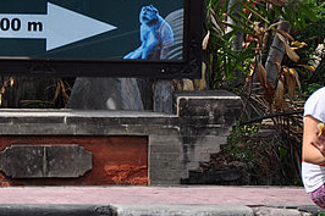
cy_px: 61
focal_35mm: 443
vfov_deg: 3.1
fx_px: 4000
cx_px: 111
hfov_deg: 4.7
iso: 200
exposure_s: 1/1000
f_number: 5.6
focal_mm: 105
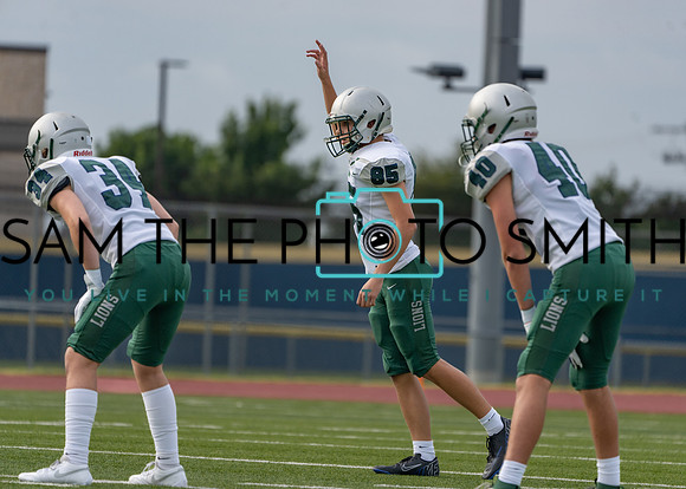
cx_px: 369
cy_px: 244
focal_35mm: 412
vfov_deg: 3.5
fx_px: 8030
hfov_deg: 4.9
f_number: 5.6
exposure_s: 1/1250
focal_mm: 391
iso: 320
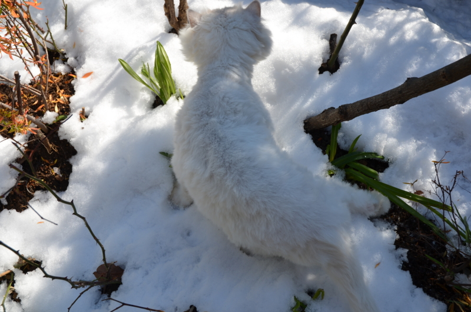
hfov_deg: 51.4
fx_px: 490
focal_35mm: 38
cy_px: 156
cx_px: 236
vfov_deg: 35.3
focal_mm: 25
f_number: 8
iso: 110
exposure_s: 1/250
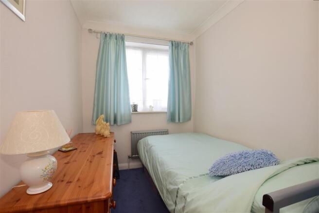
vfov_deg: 77.3
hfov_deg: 100.4
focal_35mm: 15
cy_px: 106
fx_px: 133
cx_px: 160
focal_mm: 10
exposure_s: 1/20
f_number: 11
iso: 400
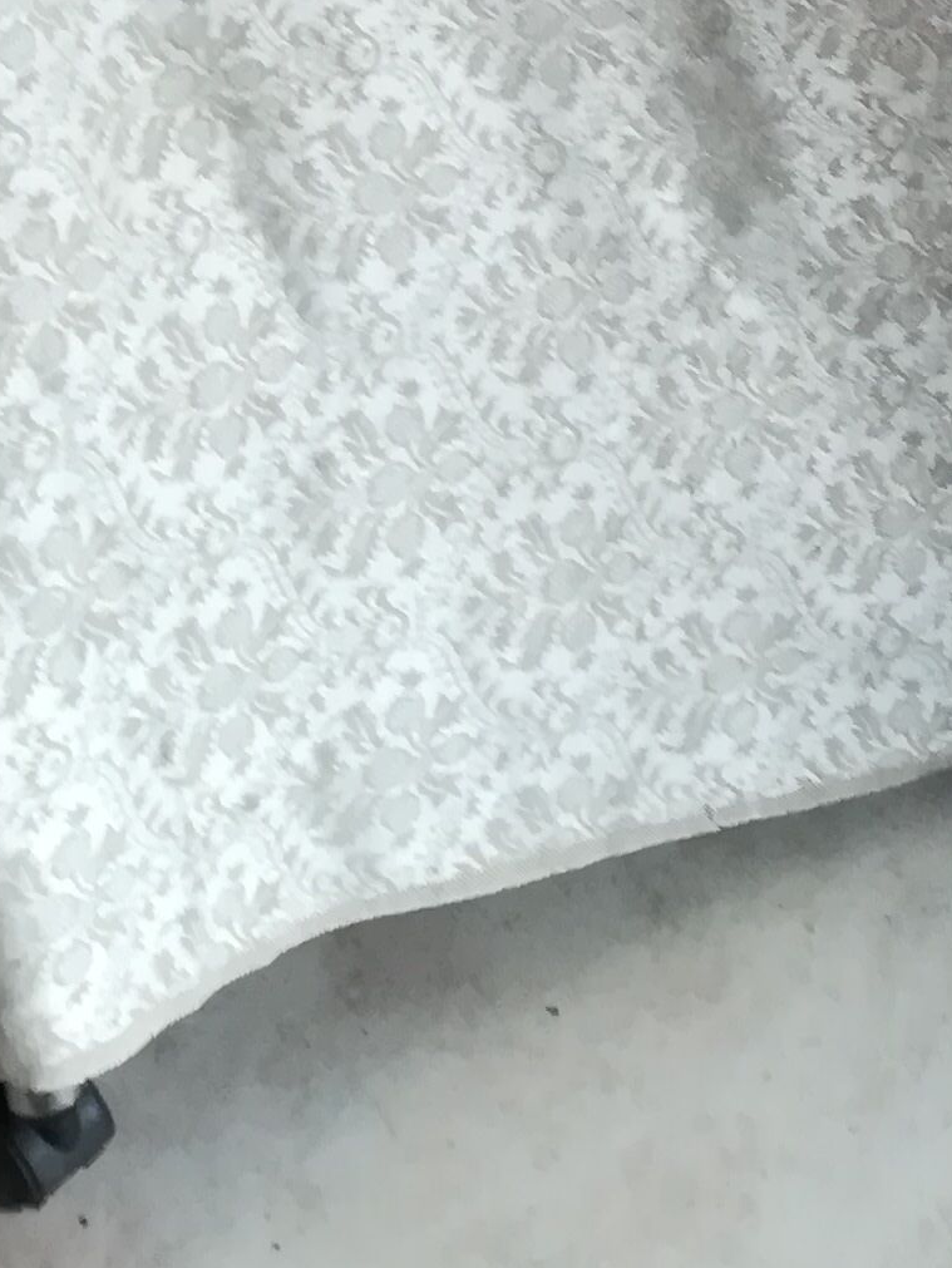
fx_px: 3738
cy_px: -1089
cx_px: 1509
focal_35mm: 102
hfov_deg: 13.5
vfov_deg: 16.0
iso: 125
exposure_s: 1/33.3
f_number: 2.2
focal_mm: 3.83
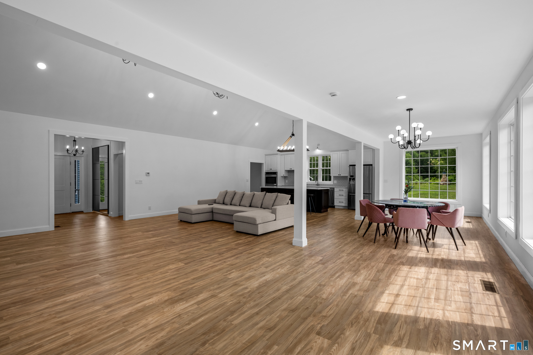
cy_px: 178
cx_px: 266
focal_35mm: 16
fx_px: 244
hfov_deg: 95.0
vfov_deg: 72.1
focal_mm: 16.5
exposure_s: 1/40
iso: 320
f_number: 9
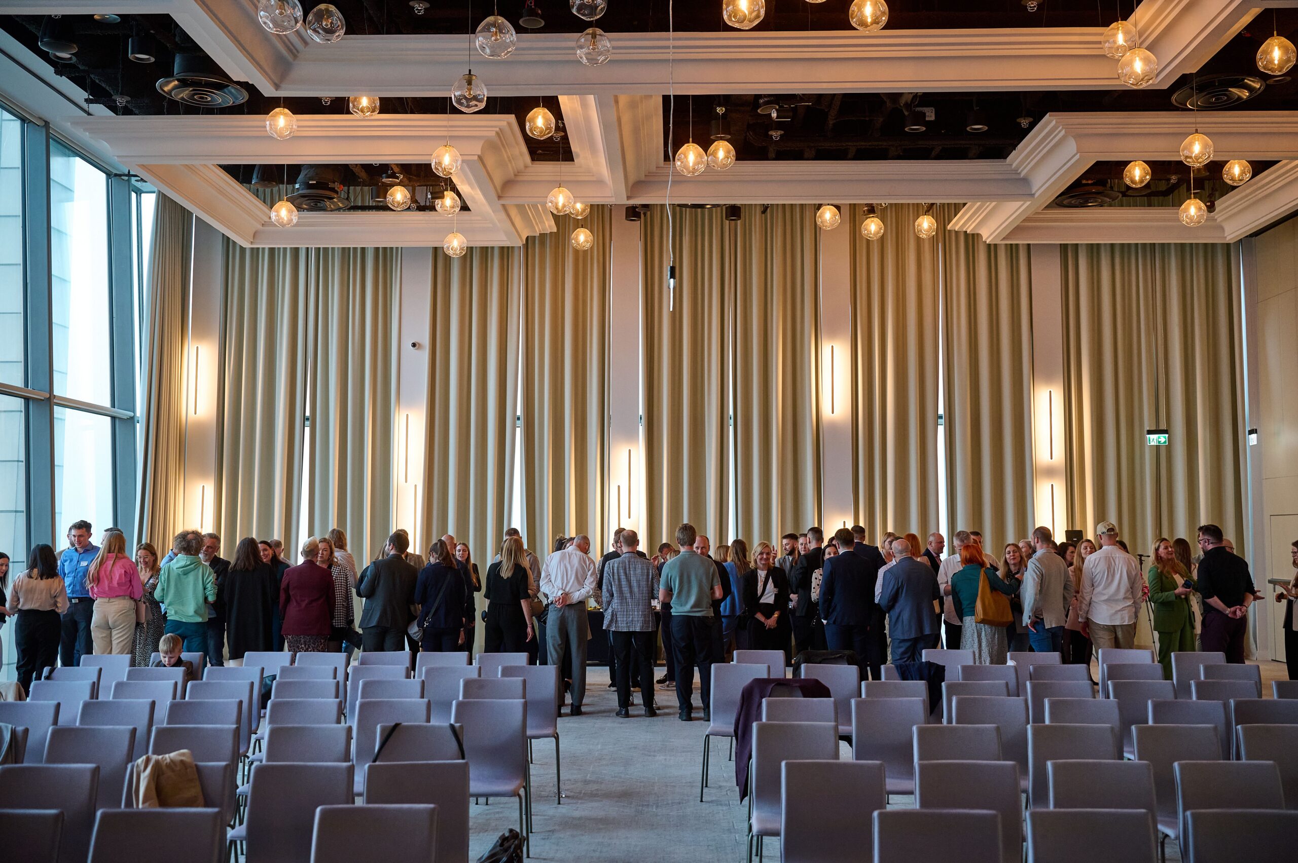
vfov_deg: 37.8
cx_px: 649
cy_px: 432
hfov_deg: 54.5
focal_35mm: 35
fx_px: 1261
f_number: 2.8
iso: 1250
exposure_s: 1/200
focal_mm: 35
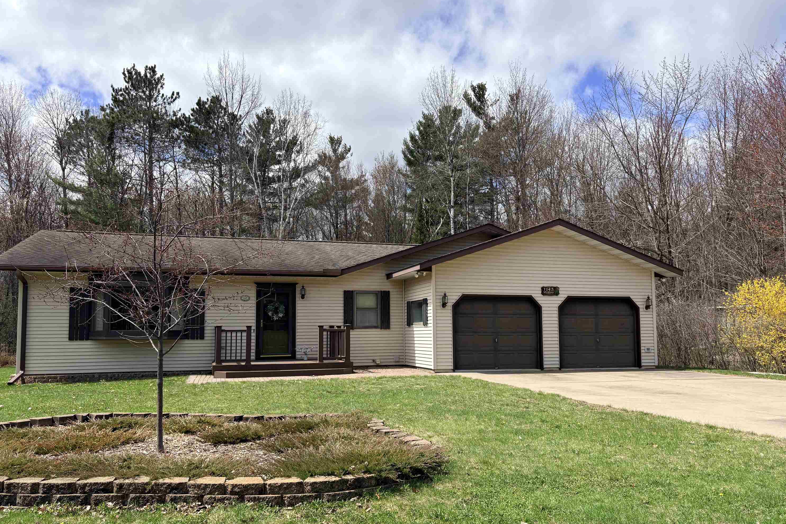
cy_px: 284
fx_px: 611
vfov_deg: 46.4
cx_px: 394
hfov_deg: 65.5
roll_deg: +0.6
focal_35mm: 28
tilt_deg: +4.3
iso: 50
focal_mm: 5.96
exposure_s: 1/6993
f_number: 1.6
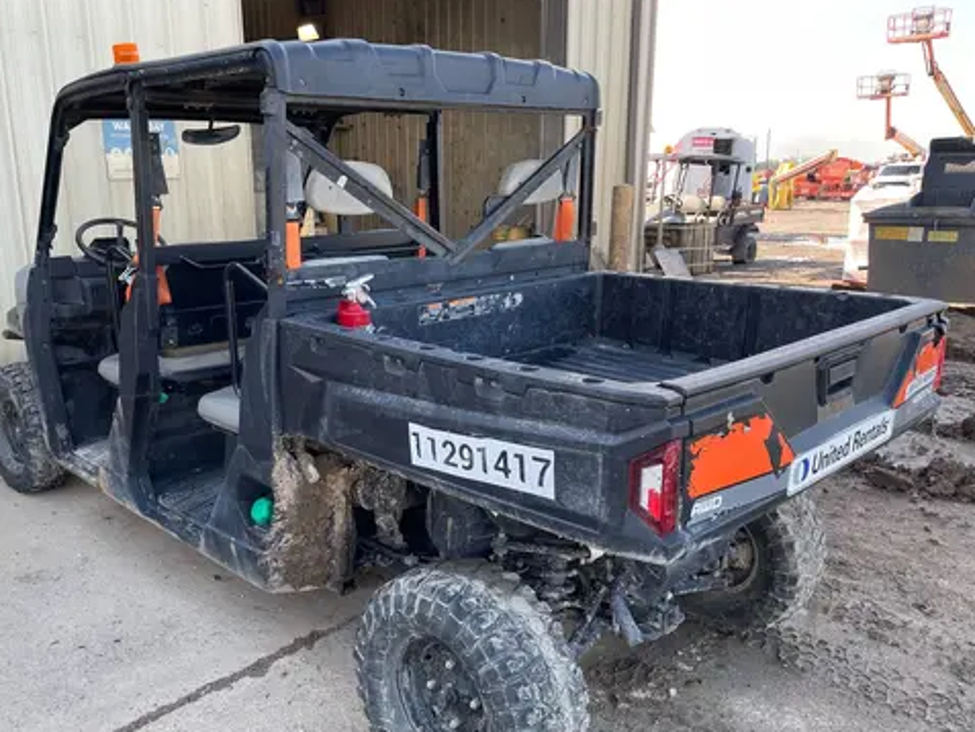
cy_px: 416
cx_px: 415
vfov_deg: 46.7
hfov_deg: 59.7
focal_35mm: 30
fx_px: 845
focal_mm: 4.2
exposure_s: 1/308
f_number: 1.6
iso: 40
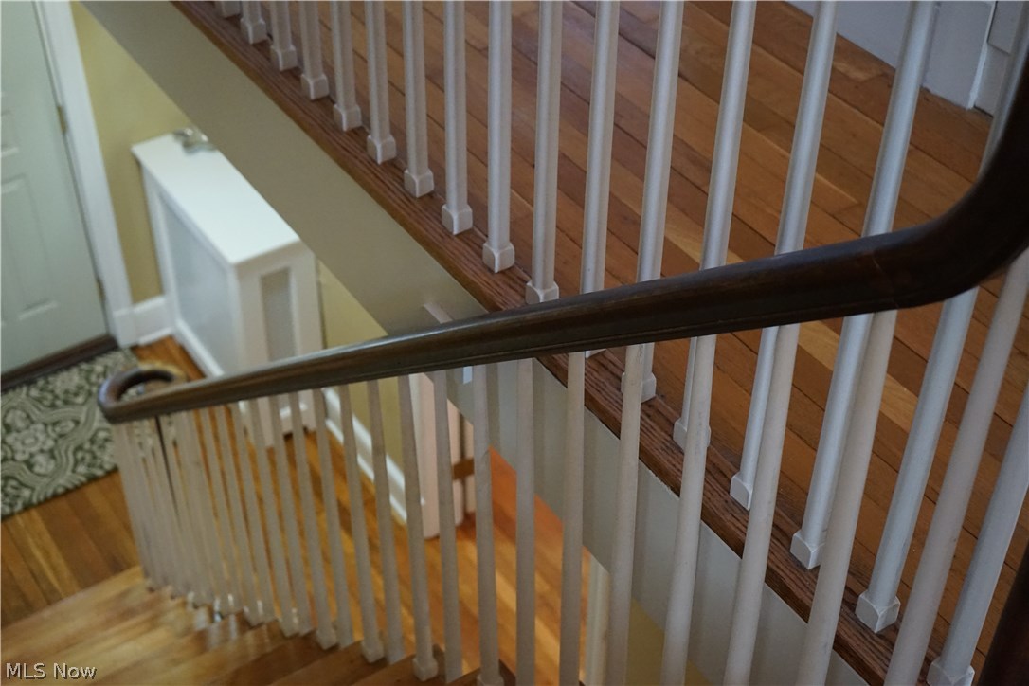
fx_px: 1429
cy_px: 343
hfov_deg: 39.6
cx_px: 514
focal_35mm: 50
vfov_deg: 27.0
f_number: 4.5
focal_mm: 50
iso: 5000
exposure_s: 1/160
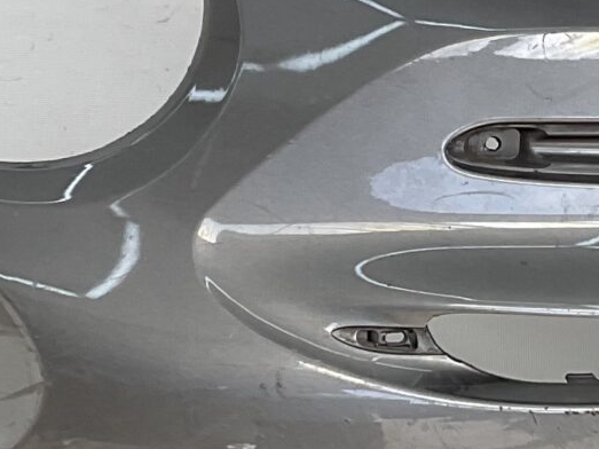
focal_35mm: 142
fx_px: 2457
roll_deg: -2.1
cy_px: 251
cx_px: 625
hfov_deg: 13.7
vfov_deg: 10.4
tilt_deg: -6.7
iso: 16
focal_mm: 3
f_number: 1.8
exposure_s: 1/302
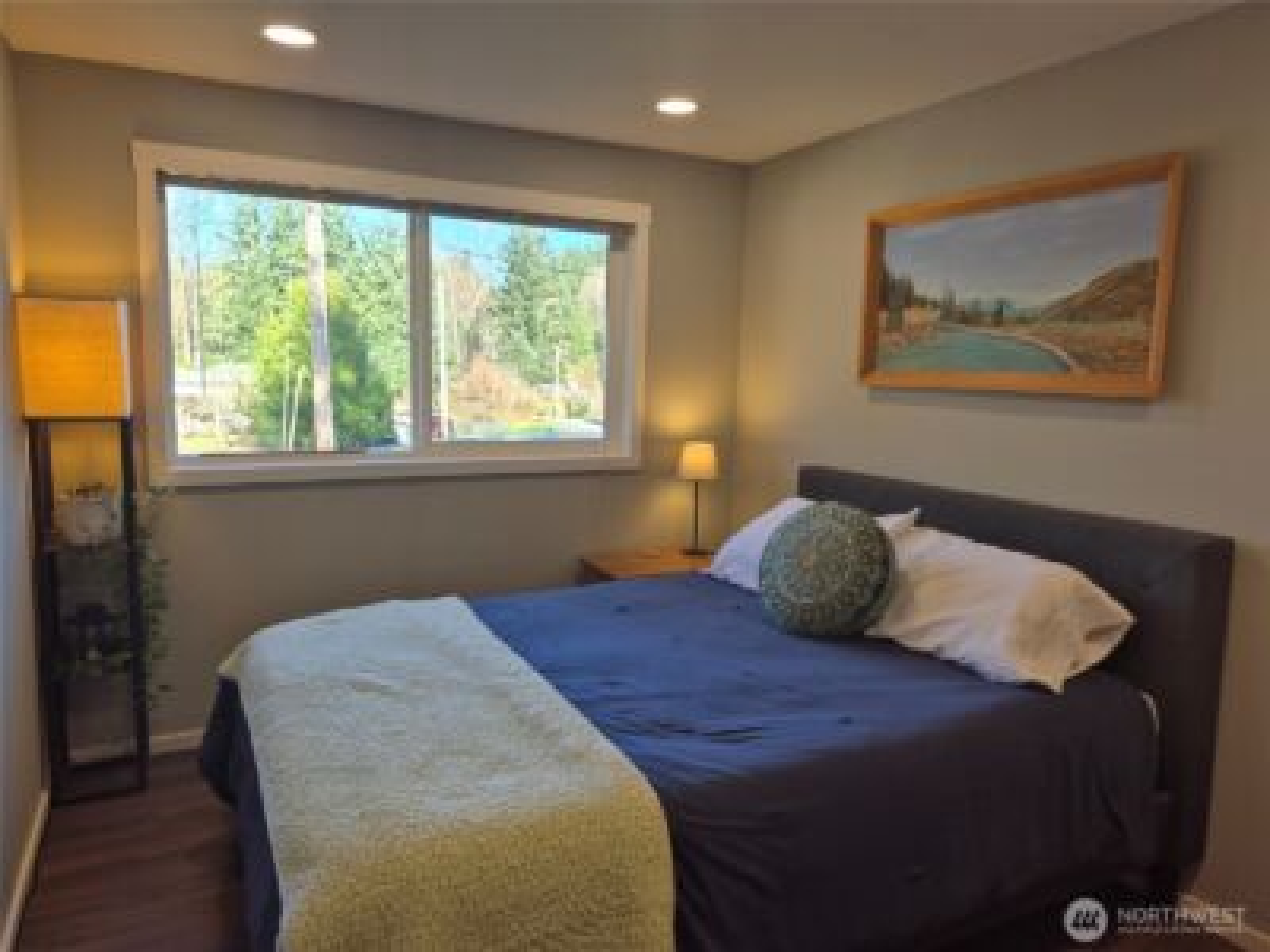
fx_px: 844
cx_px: 635
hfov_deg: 73.9
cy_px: 476
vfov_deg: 58.9
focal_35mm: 23
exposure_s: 1/120
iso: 32
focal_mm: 5.4
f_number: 1.8
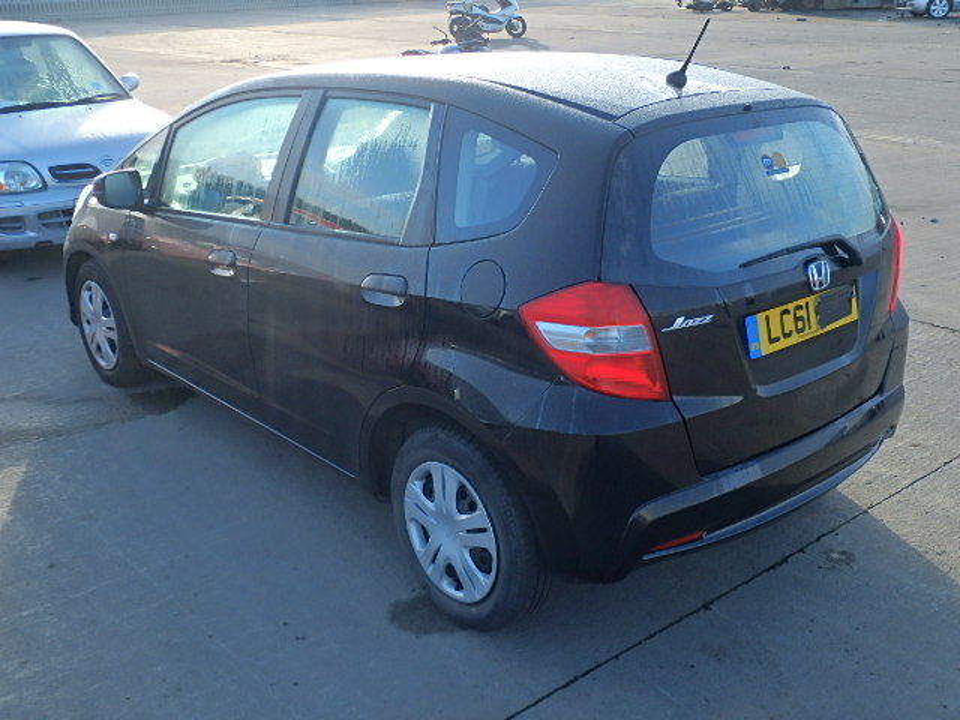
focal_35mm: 36
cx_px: 480
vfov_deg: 39.7
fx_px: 998
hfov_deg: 51.4
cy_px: 360
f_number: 5
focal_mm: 6.4
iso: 125
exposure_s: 1/250
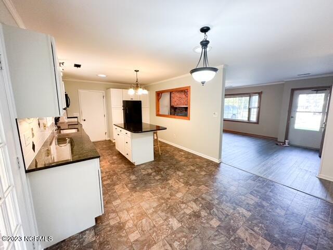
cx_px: 166
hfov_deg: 102.1
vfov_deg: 85.7
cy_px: 125
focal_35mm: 14
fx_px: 135
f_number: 2.2
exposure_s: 1/120
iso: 250
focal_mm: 2.22
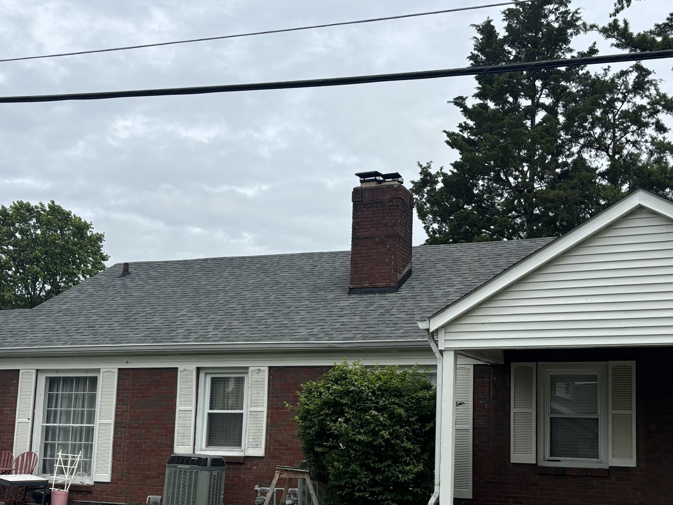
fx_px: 914
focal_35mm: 47
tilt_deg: +6.8
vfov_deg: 30.7
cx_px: 367
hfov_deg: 40.4
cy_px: 328
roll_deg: -1.9
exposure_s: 1/4630
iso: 50
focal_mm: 5.96
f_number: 1.6
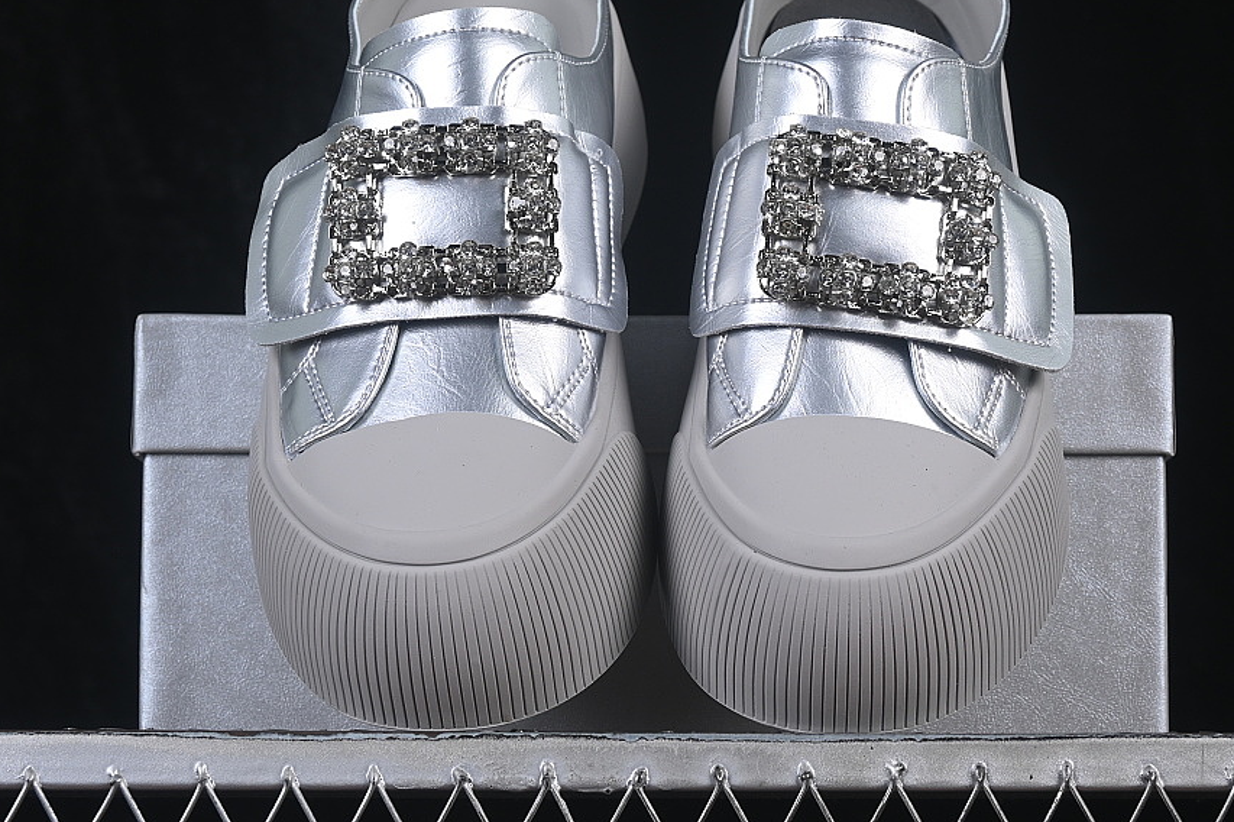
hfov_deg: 21.5
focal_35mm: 95
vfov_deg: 14.4
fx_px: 3255
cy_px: 408
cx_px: 638
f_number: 8
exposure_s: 1/80
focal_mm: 50
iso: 160
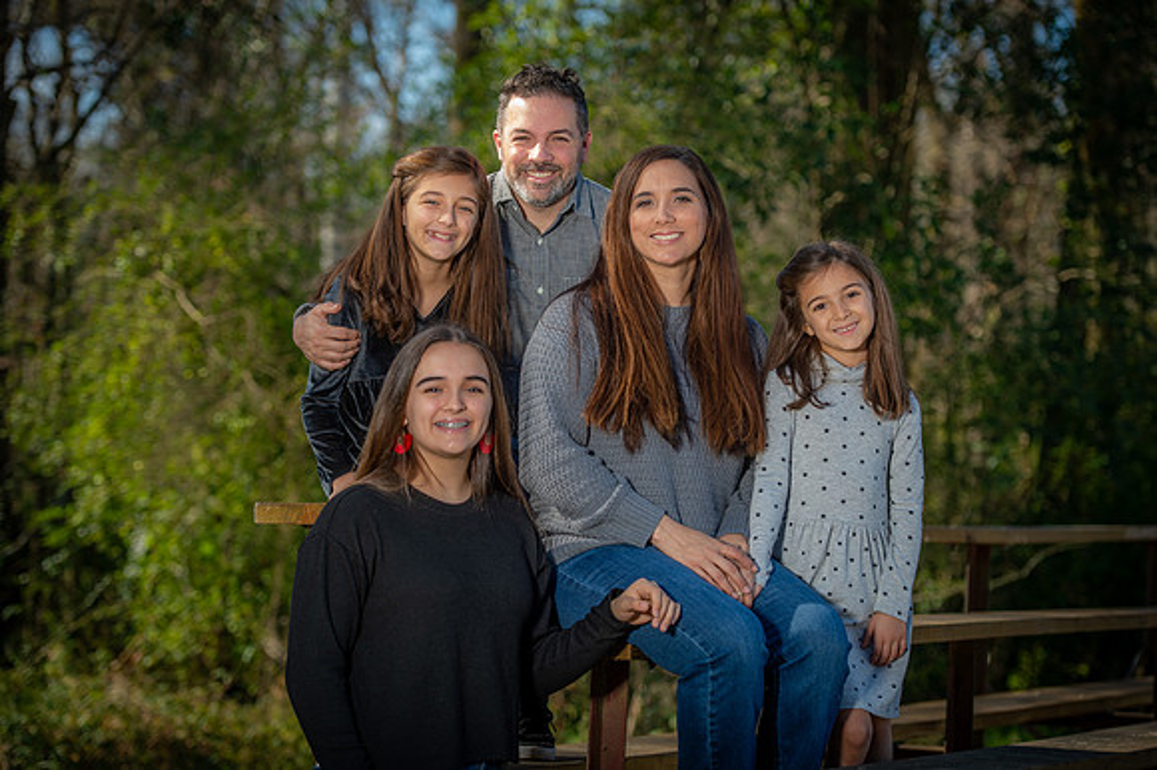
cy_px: 385
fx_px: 3148
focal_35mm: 98
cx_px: 578
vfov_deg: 13.9
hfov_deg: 20.8
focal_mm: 98
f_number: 3.5
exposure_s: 1/250
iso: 50
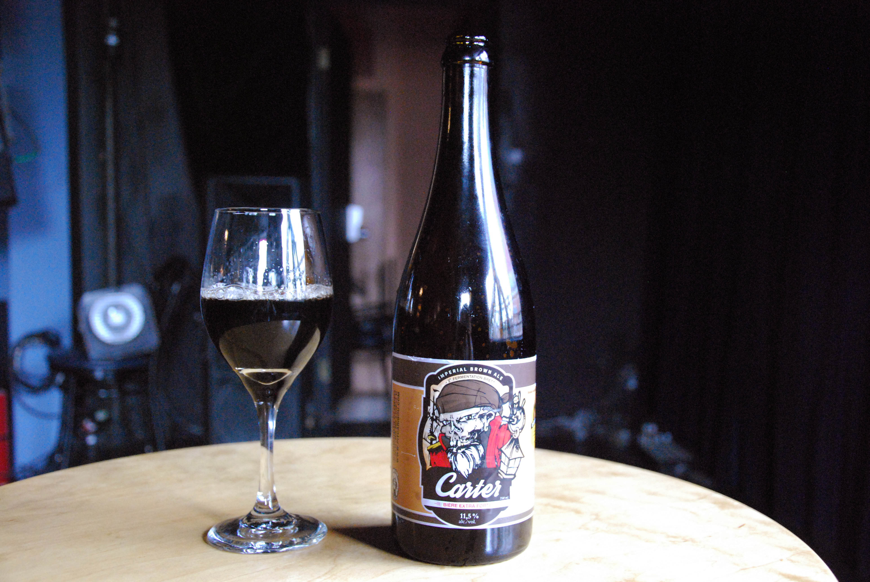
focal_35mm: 38
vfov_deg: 35.6
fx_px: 907
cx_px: 435
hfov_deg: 51.2
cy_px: 291
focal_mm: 25
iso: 3200
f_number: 4
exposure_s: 1/80
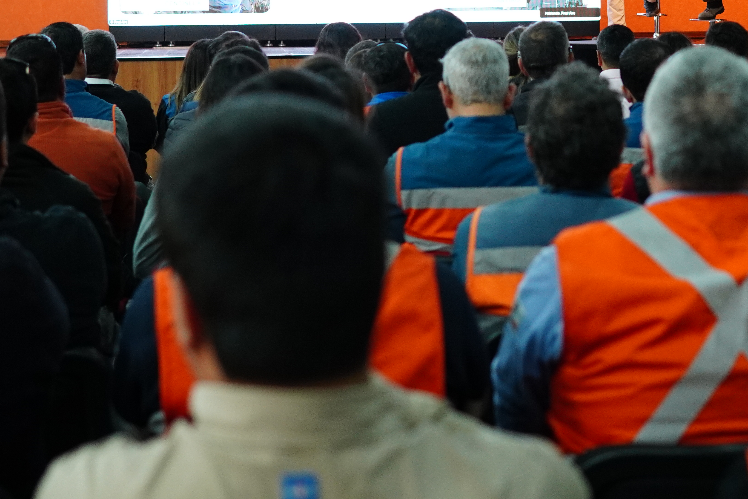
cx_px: 588
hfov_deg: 24.1
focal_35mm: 83
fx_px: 1725
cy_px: 53
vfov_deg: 16.3
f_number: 2.2
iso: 1250
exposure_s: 1/160
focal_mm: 30
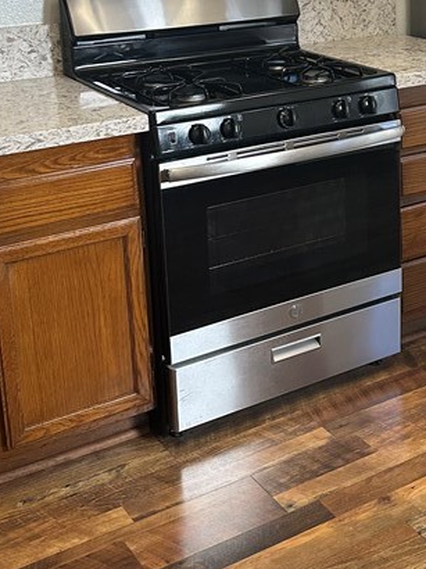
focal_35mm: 60
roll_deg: +0.2
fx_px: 986
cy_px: 111
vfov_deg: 31.3
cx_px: 380
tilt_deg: -14.0
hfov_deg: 23.8
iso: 200
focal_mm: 6.86
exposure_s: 1/120
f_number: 1.78
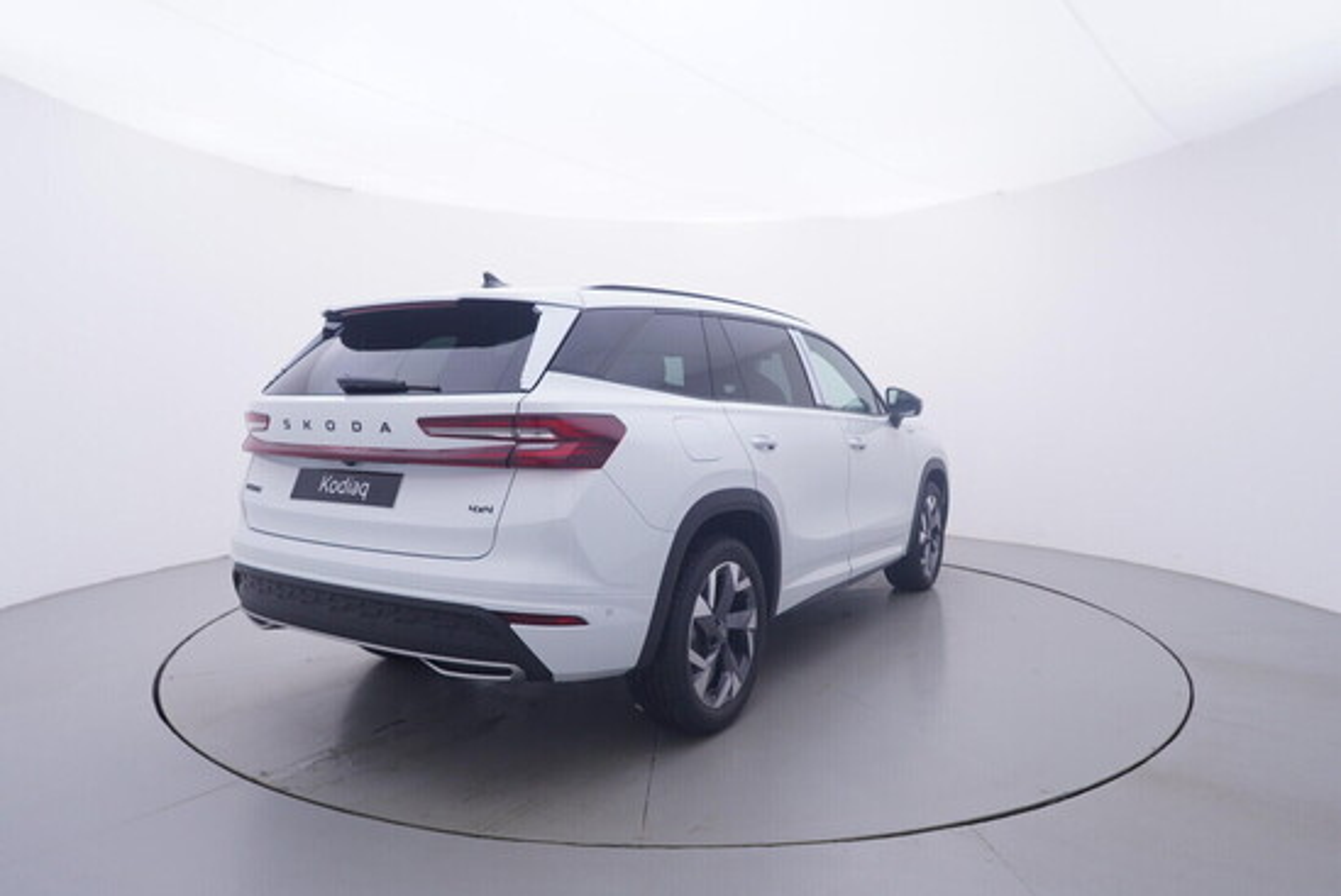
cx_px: 670
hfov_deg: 77.3
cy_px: 448
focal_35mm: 22
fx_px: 839
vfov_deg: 56.2
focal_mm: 15
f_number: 5
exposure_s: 1/80
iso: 200
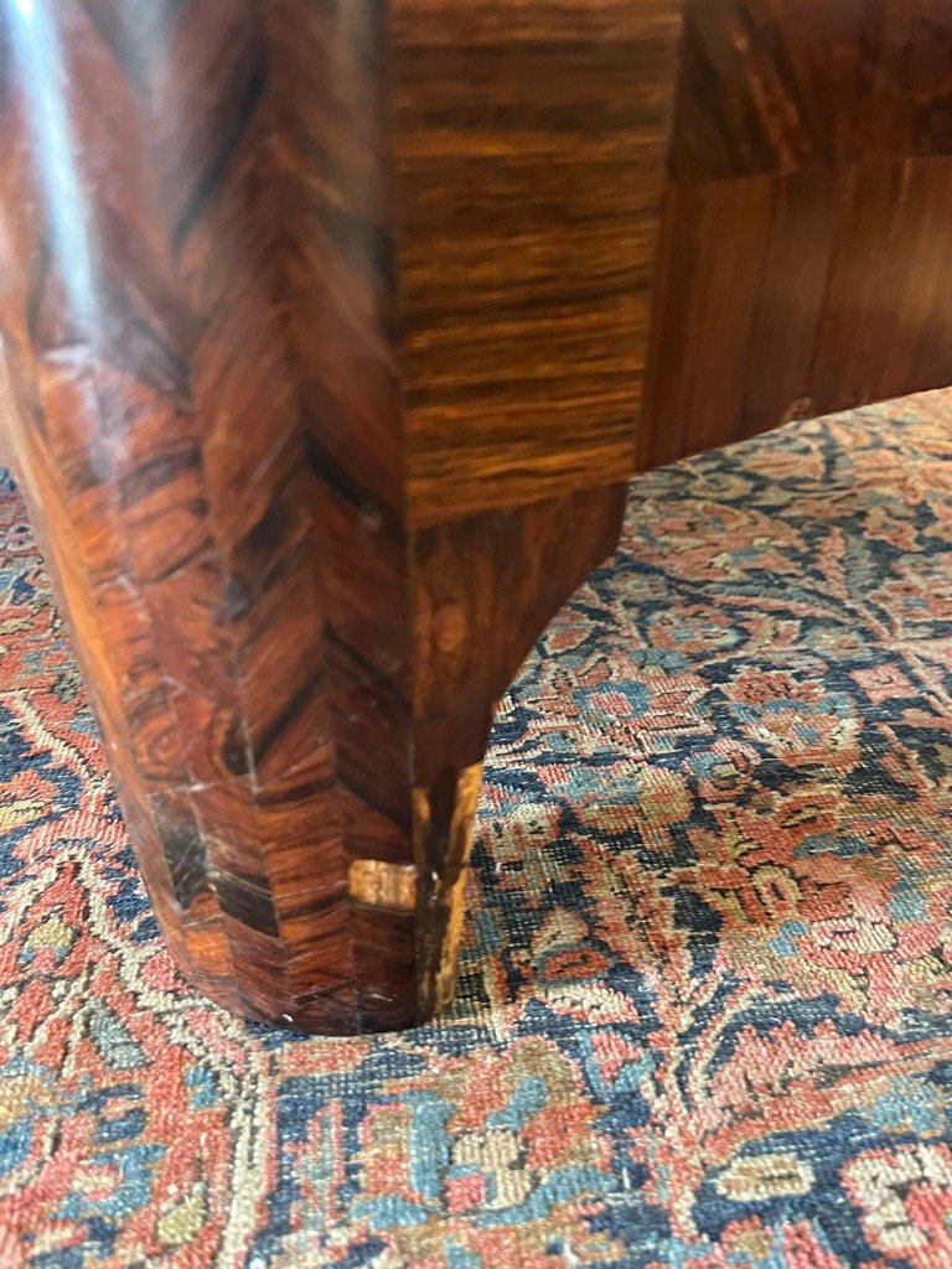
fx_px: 953
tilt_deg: -31.7
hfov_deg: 53.1
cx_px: 476
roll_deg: +1.8
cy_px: 634
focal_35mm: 26
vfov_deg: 67.3
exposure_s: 1/25
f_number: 1.6
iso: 500
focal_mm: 5.1
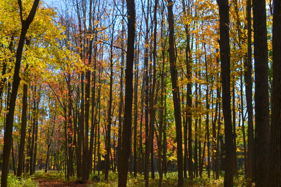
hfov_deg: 34.9
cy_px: 101
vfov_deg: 24.2
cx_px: 74
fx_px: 437
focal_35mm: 56
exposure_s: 1/250
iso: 100
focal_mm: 22
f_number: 8
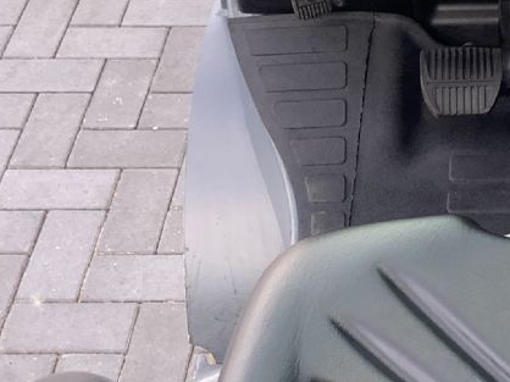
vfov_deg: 15.1
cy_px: -62
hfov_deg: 19.8
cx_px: 555
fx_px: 1399
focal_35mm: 95
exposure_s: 1/120
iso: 32
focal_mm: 3.3
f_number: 2.4
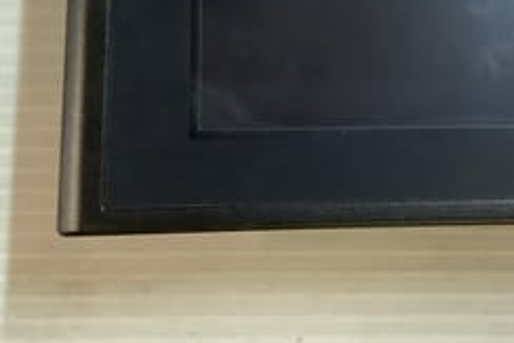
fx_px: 943
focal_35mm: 66
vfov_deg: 19.8
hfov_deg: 30.3
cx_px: 341
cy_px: -31
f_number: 2.4
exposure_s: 1/50
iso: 200
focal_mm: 3.3
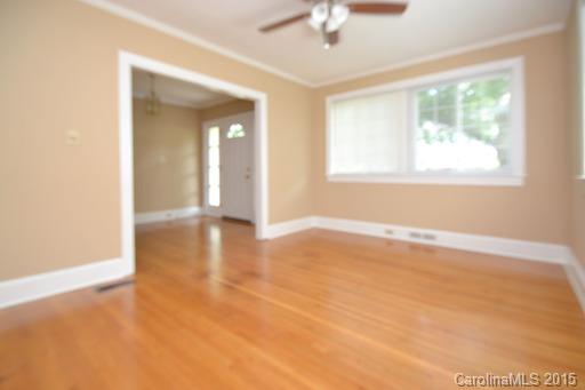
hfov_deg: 100.4
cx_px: 292
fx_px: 244
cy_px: 195
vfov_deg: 77.3
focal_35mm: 15
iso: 400
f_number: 4
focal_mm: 10
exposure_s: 1/60
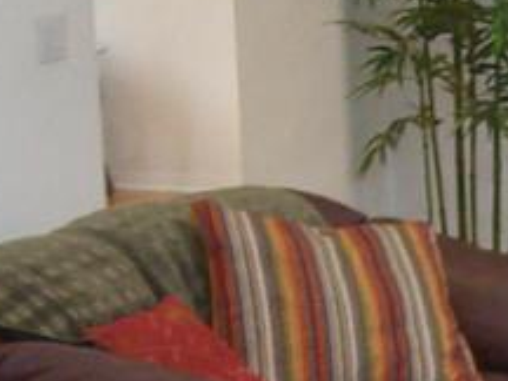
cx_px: 755
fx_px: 3302
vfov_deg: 6.6
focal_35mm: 225
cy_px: 325
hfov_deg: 8.6
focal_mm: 6.2
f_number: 2.7
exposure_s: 1/60
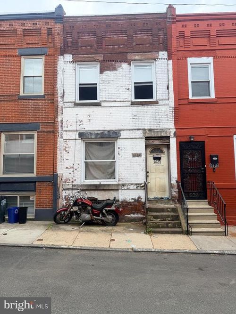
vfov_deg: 71.6
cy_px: 157
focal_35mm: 24
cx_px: 118
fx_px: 218
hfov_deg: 56.8
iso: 80
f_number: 1.78
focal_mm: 6.76
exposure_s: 1/1901
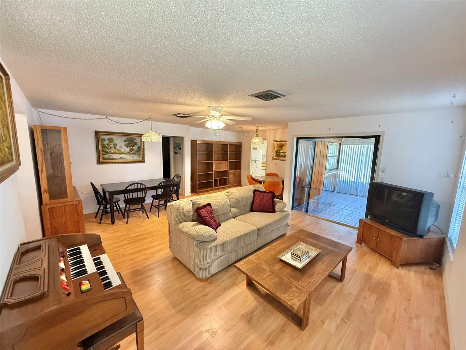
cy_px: 175
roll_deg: -1.6
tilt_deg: -8.4
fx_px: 188
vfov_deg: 85.7
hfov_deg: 102.1
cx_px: 233
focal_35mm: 14
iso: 500
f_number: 2.2
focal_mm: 2.22
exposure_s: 1/60
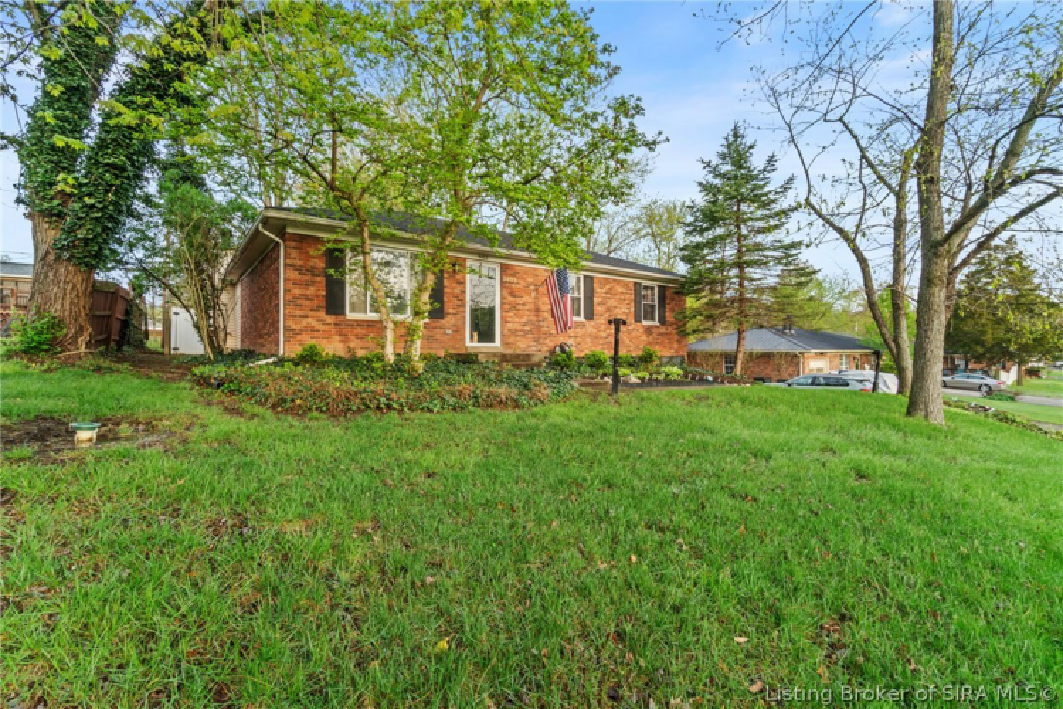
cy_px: 354
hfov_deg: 100.4
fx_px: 443
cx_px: 532
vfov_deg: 77.3
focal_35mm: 15
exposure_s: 1/50
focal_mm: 10
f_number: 11
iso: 400
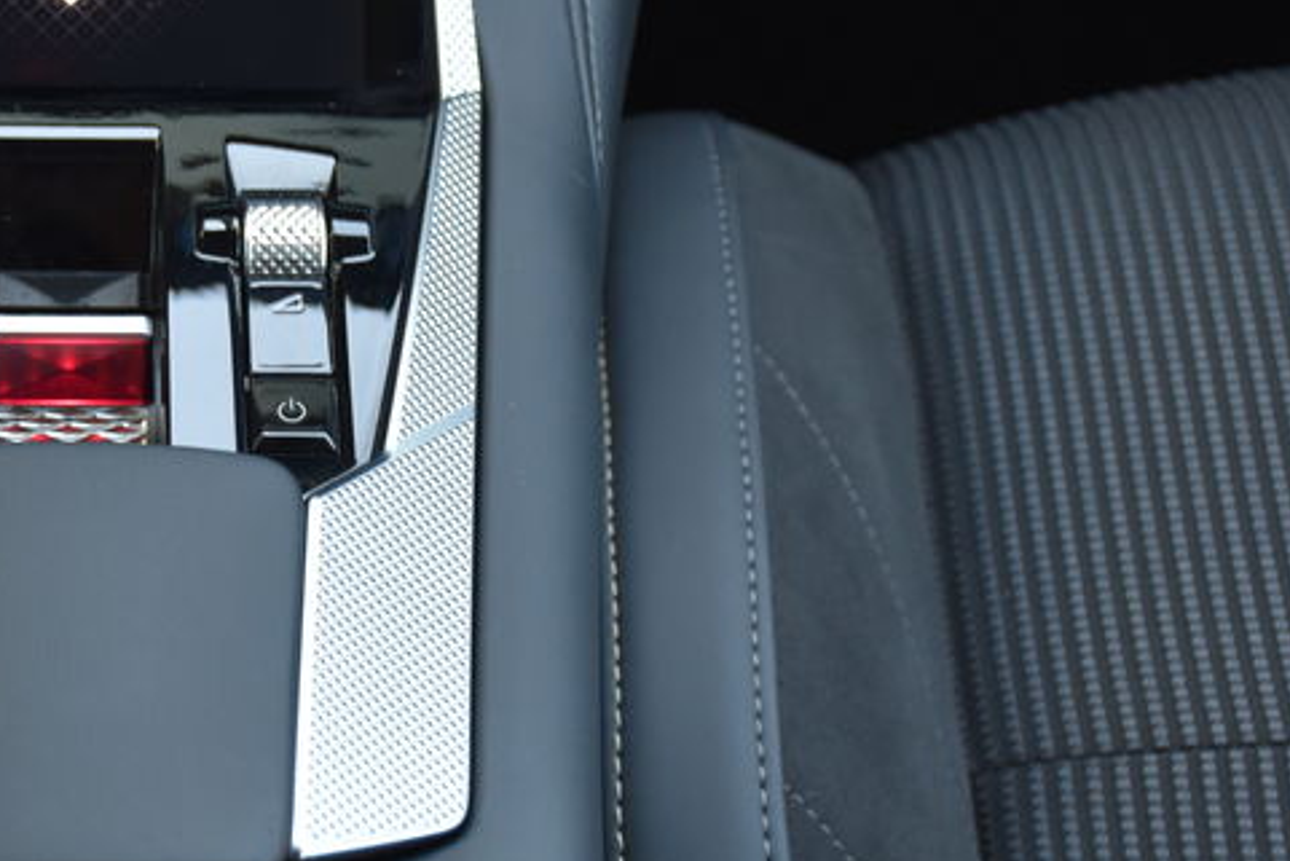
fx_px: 3799
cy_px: 310
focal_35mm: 106
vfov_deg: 12.9
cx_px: 129
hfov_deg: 18.9
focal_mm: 34
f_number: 4.2
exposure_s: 1/60
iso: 640
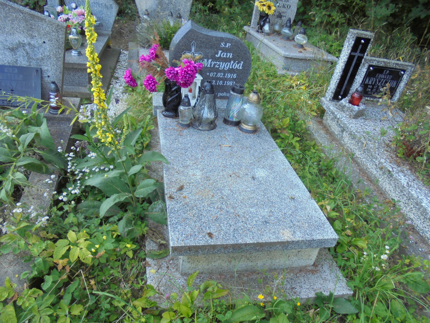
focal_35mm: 26
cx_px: 215
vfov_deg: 53.1
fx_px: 323
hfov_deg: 67.3
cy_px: 162
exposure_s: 1/60
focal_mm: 4.6
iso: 100
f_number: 3.5
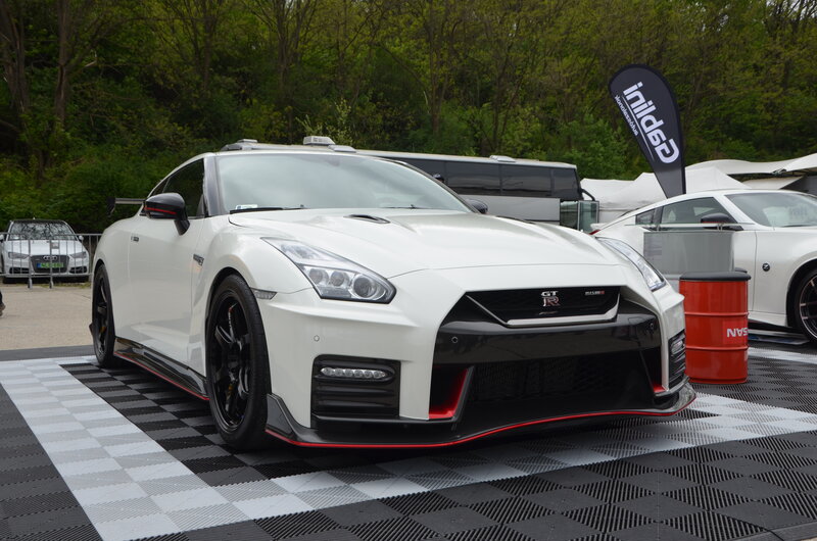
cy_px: 270
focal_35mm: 39
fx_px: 883
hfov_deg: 49.6
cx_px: 408
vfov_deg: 34.1
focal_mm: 26
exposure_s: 1/250
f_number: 8
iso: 160
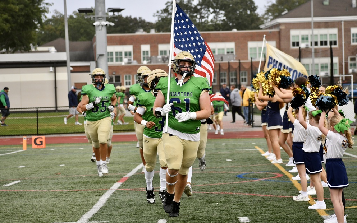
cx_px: 179
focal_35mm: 157
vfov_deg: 8.4
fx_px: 1528
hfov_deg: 13.3
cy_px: 114
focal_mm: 102
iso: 1000
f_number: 5
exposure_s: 1/1250
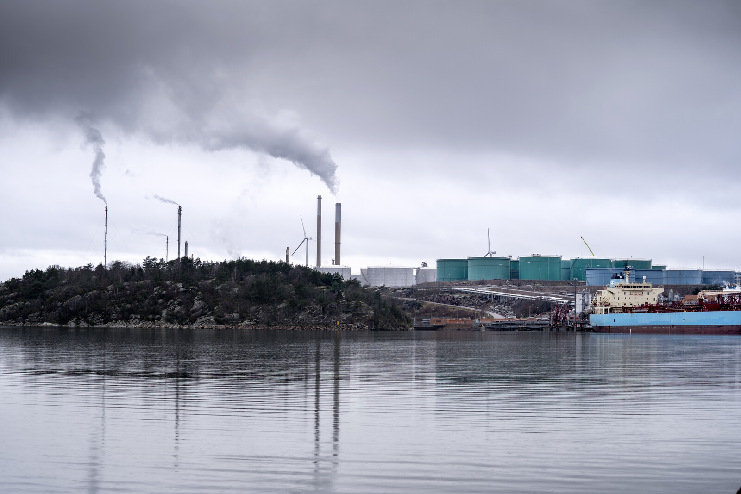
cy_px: 247
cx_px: 370
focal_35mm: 70
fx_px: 1441
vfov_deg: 19.5
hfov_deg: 28.8
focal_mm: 70
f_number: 3.5
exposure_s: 1/400
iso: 100
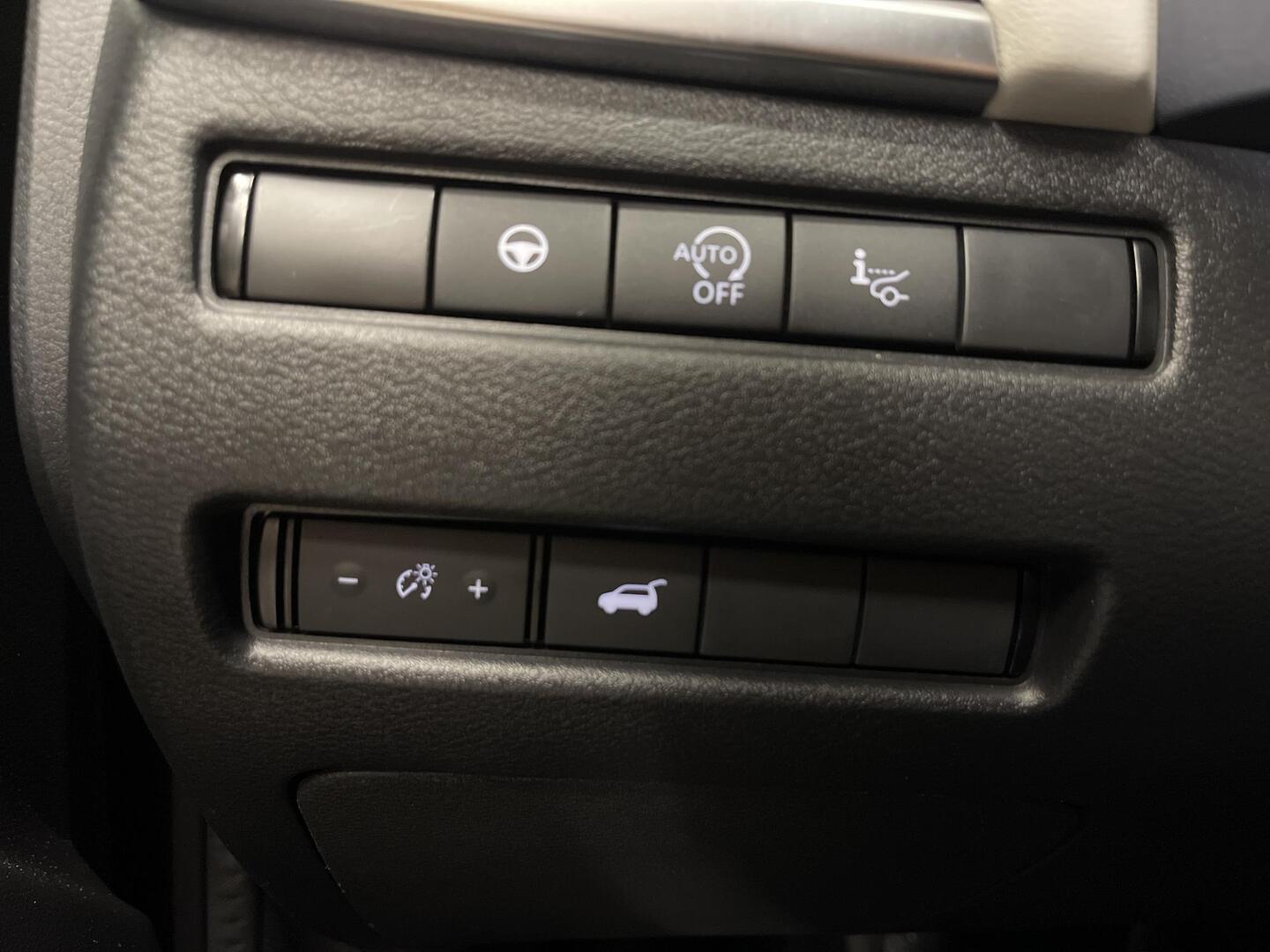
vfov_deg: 53.1
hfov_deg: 67.3
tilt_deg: -12.4
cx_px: 635
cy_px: 476
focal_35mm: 26
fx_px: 954
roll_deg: -2.9
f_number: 1.6
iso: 800
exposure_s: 1/25
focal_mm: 5.1
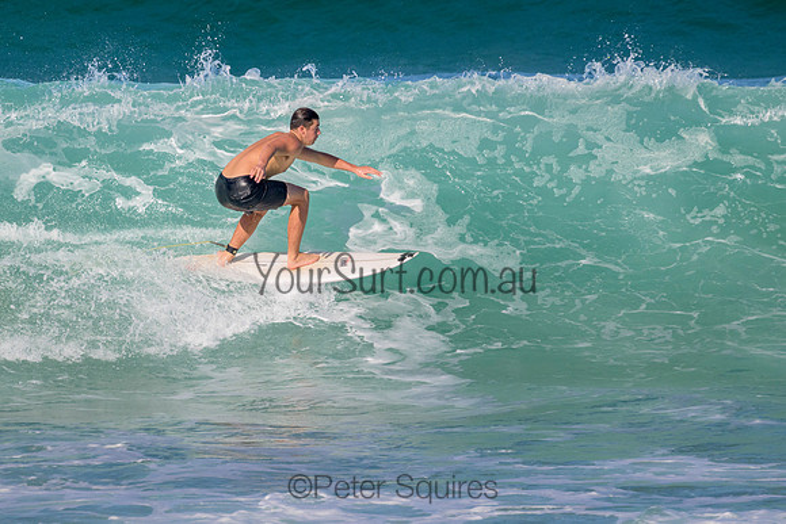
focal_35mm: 862
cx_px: 345
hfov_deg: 2.4
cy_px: 197
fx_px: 18831
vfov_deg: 1.6
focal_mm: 630
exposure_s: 1/2000
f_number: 11
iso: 1100
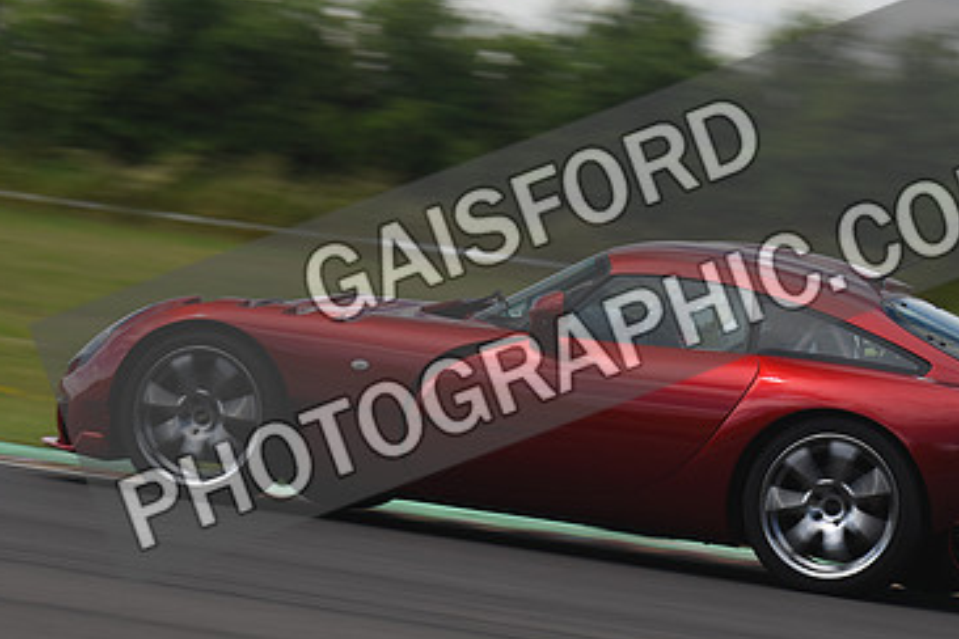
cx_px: 555
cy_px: 279
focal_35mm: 214
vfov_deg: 6.4
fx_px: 5700
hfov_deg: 9.6
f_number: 6.3
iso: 160
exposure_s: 1/250
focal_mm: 135
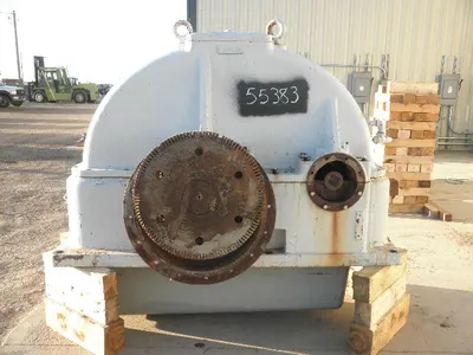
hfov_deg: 52.6
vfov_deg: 40.7
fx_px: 478
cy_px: 178
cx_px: 236
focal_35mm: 35
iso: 64
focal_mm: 6.1
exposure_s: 1/125
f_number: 3.2
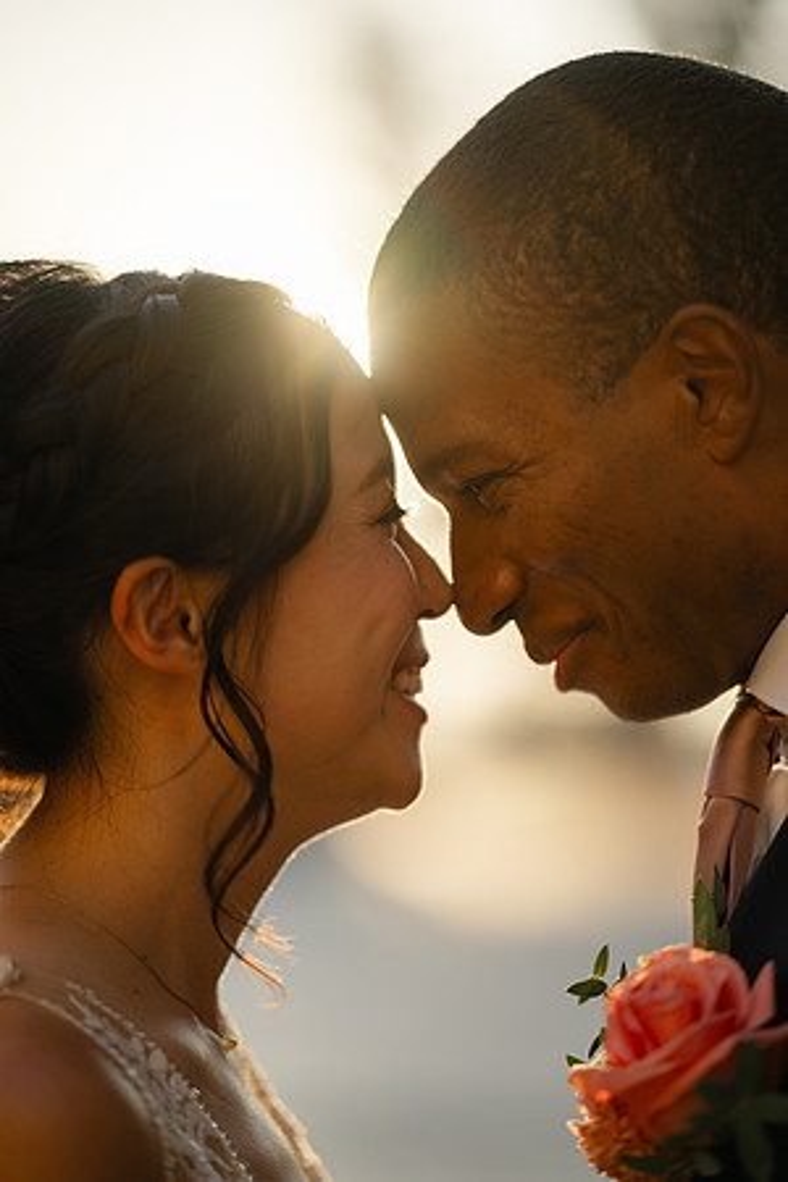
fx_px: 3447
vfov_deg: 19.5
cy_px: 591
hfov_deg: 13.0
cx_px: 394
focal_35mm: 105
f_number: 1.4
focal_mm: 105
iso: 64
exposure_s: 1/3200
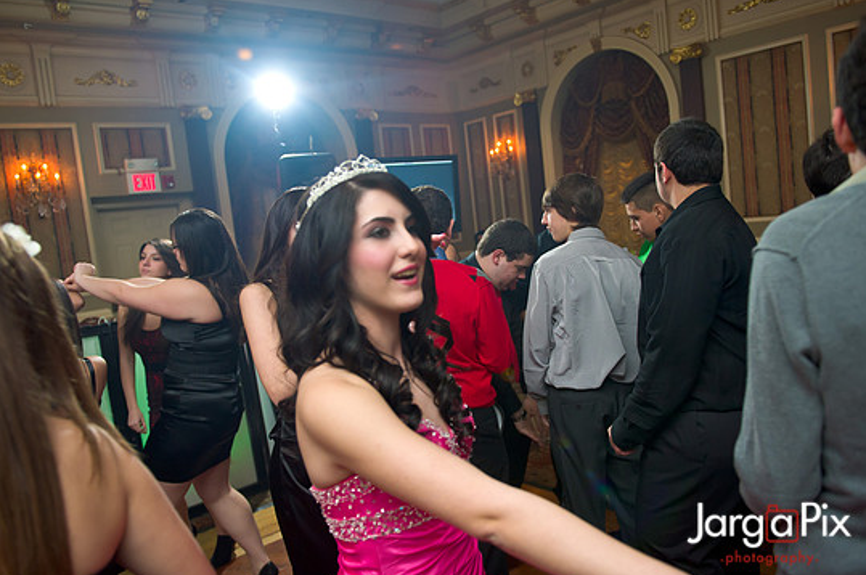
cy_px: 278
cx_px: 440
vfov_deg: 46.3
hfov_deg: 65.5
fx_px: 673
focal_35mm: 28
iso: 1600
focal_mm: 26
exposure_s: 1/100
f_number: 3.2
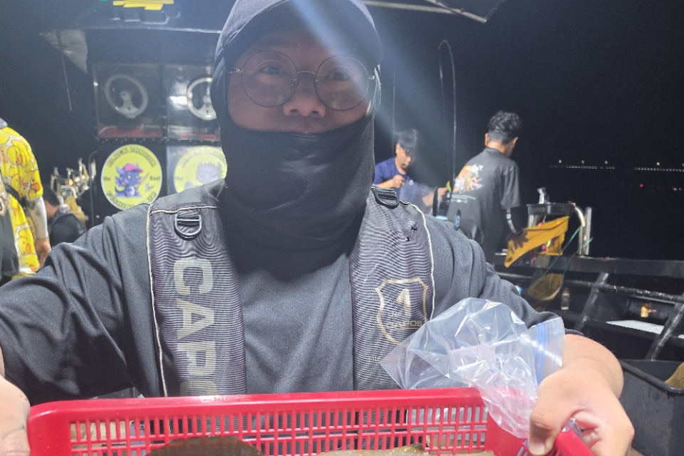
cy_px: 385
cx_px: 342
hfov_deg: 58.7
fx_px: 608
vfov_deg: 39.0
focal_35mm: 32
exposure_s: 1/120
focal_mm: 6.5
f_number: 1.4
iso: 250
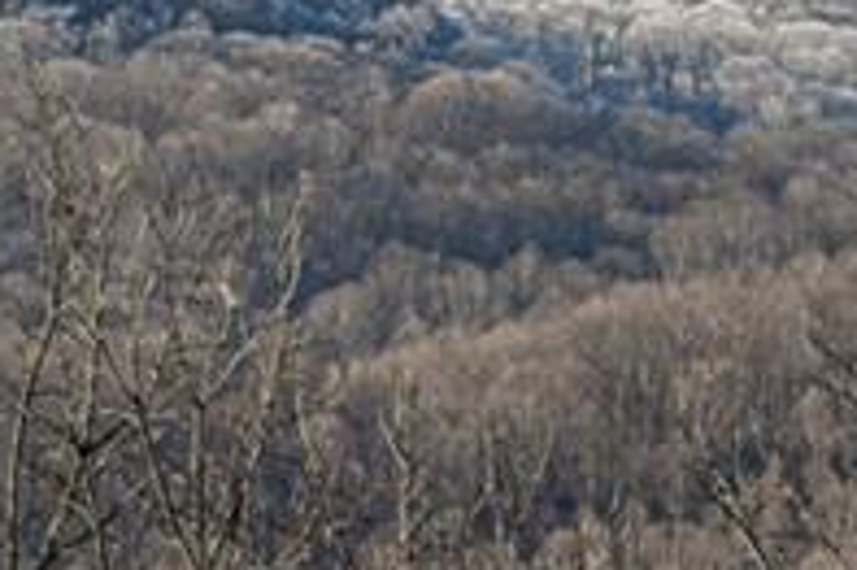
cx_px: 787
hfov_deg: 5.1
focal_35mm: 406
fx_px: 9657
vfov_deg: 3.4
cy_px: 224
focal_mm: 78
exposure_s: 1/200
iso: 400
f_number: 7.1
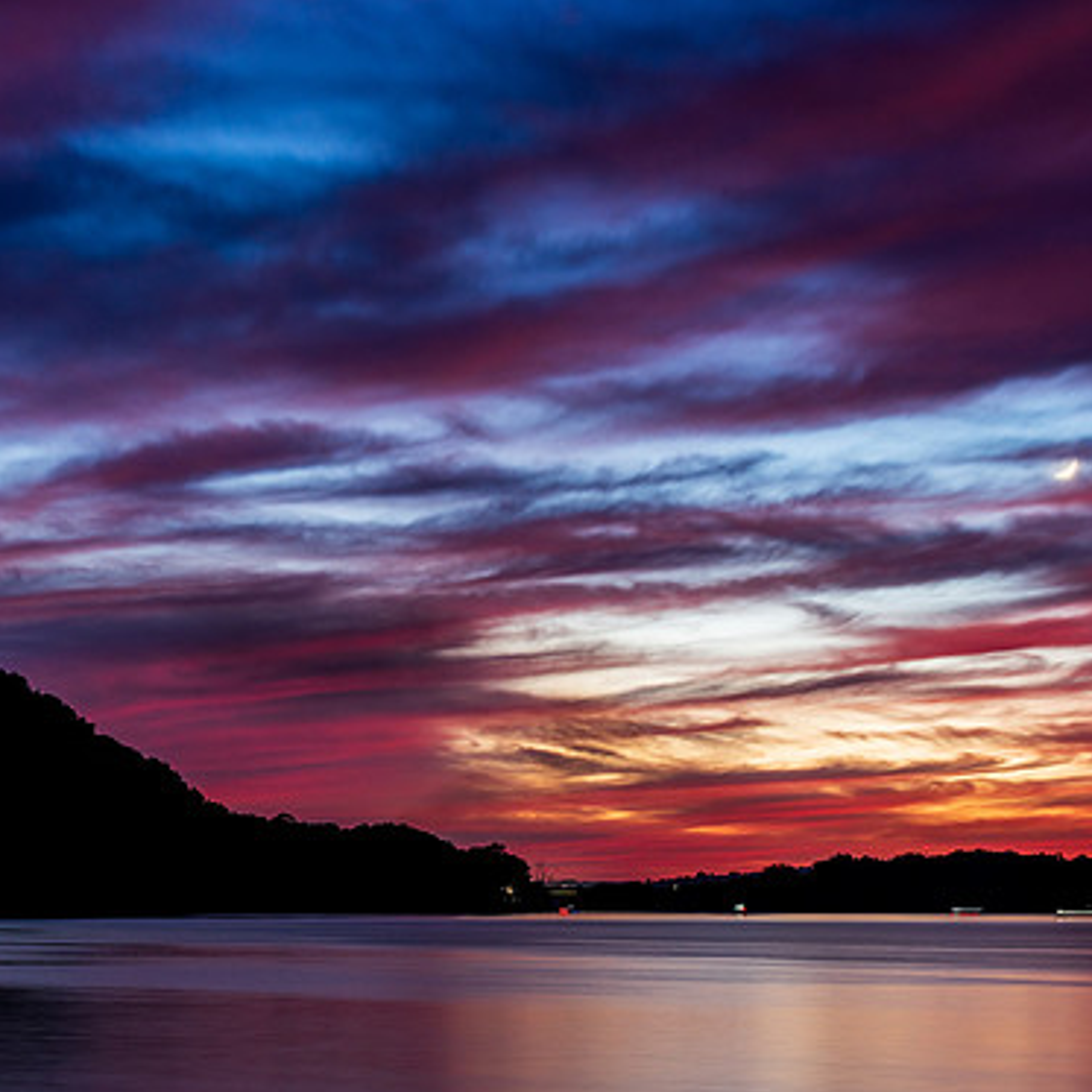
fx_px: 3676
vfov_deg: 16.9
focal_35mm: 103
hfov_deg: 16.9
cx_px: 565
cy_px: 540
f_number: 11
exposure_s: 27
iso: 200
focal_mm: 78
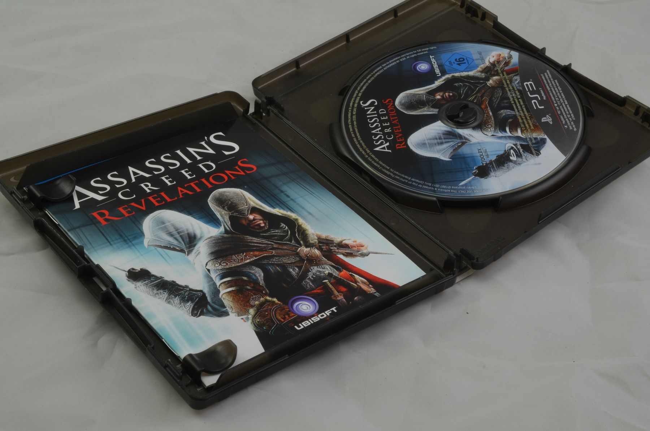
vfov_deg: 22.5
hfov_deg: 33.5
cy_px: 216
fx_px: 1081
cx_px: 325
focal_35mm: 60
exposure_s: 1/2.5
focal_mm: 40
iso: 100
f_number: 20
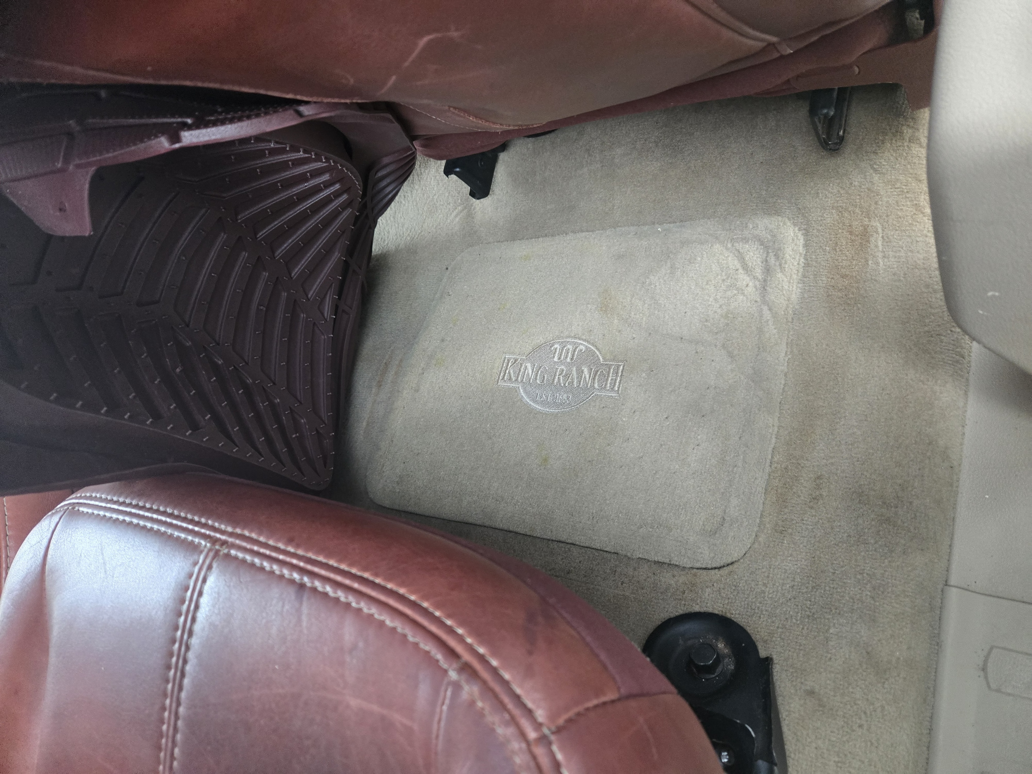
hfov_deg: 73.9
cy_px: 387
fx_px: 686
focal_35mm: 23
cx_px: 516
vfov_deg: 58.9
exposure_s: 1/120
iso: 800
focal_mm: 5.4
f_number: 1.8
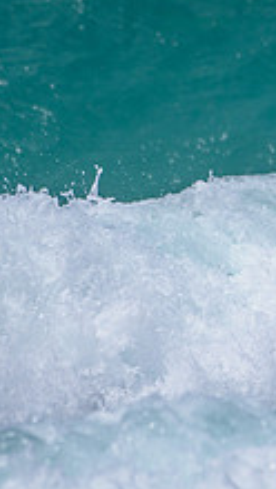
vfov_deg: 1.3
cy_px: 190
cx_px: 605
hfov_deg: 0.7
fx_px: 22019
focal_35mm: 1695
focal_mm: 500
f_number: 5.6
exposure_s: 1/2000
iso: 100
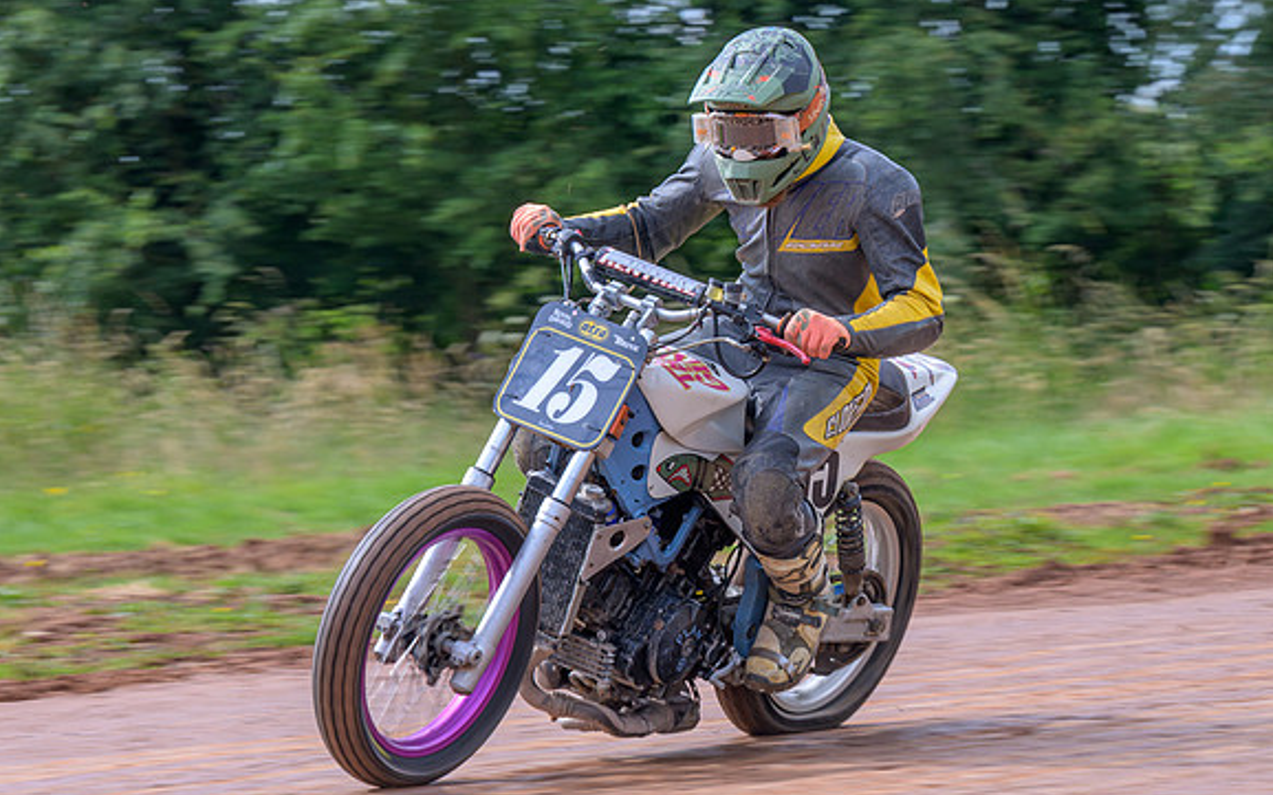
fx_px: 8429
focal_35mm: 243
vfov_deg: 5.4
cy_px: 394
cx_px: 544
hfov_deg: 8.6
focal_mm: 125
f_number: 8
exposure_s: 1/200
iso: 160
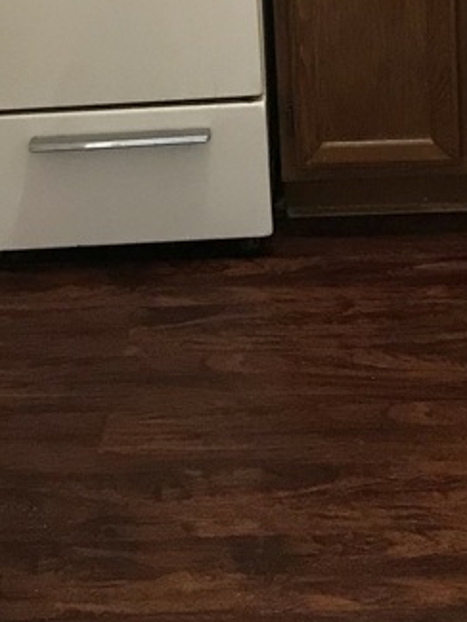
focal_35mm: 93
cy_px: -186
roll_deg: +3.1
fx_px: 1672
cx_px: 345
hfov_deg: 15.8
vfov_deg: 19.4
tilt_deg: -11.7
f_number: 1.8
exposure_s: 1/15
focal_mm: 3.99
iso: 80
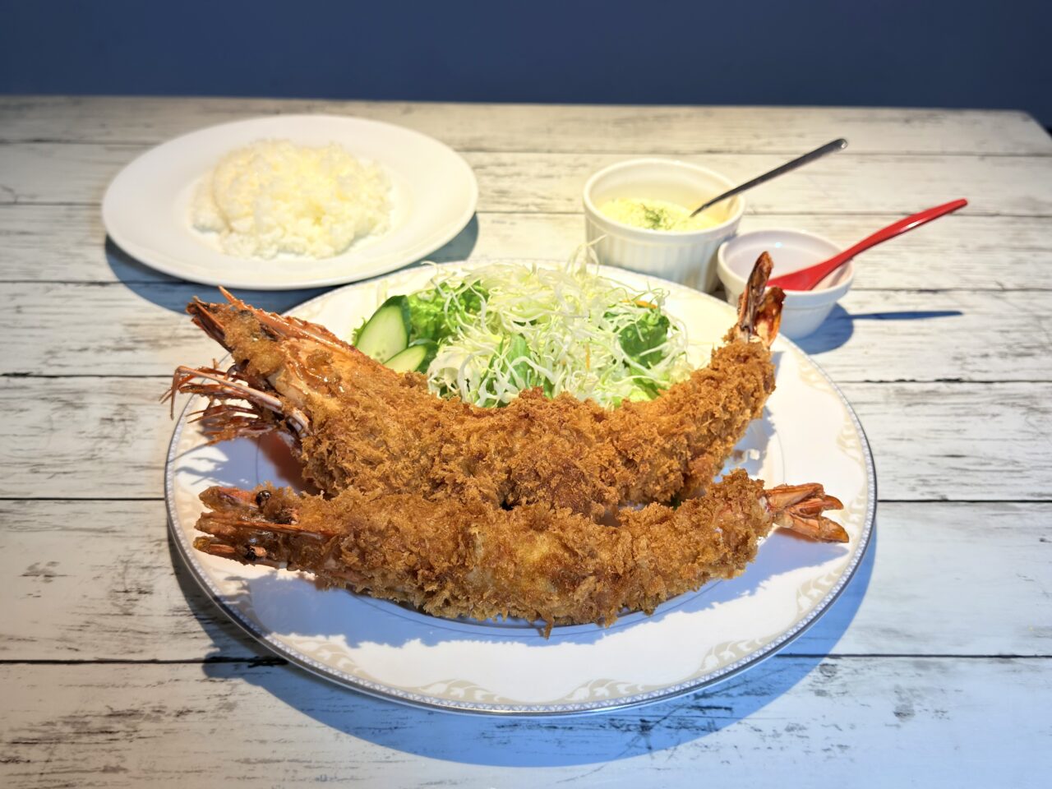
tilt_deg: -35.5
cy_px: 394
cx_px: 526
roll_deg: -0.9
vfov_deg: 39.7
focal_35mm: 36
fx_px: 1094
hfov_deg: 51.4
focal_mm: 6.76
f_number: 1.78
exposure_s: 1/176
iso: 64
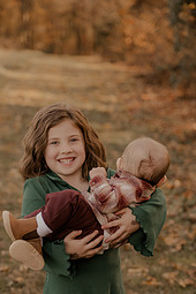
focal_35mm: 113
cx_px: 48
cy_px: 221
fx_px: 923
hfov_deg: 12.1
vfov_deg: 18.0
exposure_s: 1/250
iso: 200
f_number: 2.8
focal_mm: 64
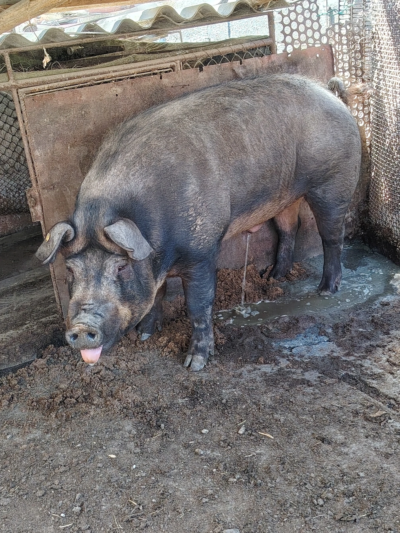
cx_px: 200
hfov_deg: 29.1
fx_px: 771
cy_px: 266
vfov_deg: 38.2
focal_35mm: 50
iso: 188
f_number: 1.75
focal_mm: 5.25
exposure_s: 1/33.3
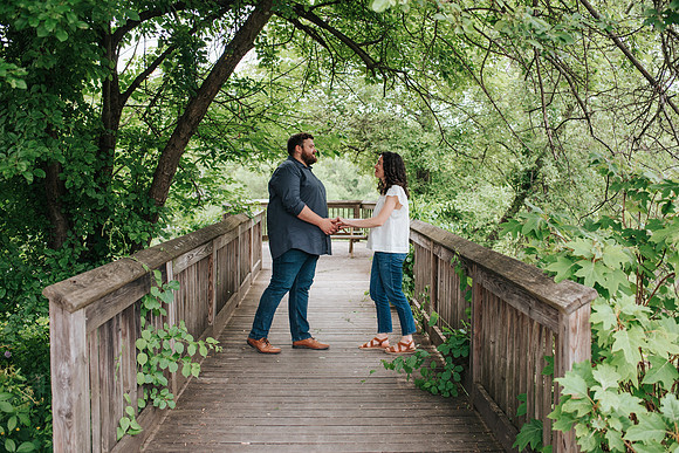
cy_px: 219
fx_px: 703
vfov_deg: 35.7
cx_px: 350
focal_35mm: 37
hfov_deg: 51.5
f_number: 3.2
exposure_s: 1/640
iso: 560
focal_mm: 35
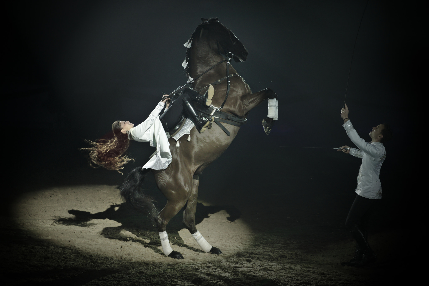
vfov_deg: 8.1
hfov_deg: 12.1
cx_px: 214
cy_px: 143
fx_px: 2026
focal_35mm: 170
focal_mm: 170
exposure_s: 1/200
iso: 3200
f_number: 5
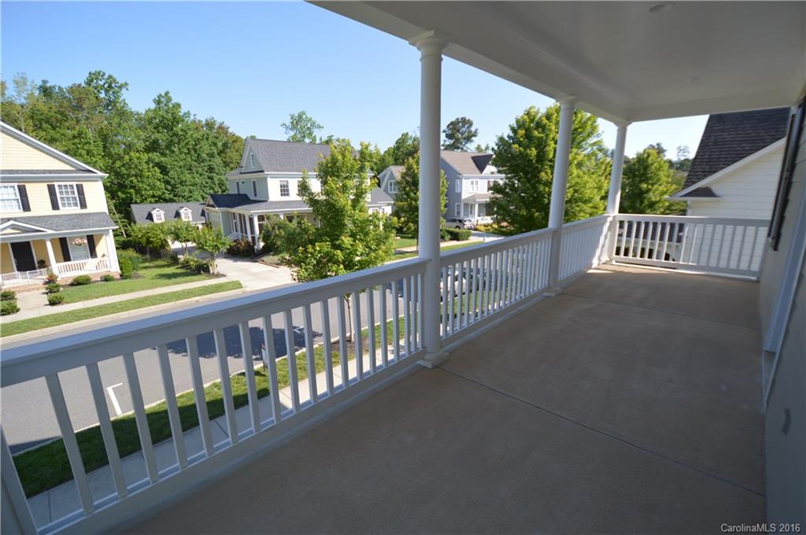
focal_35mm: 15
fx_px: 335
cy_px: 268
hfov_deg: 100.5
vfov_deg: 77.2
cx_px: 403
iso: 100
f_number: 3.5
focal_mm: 10
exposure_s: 1/400
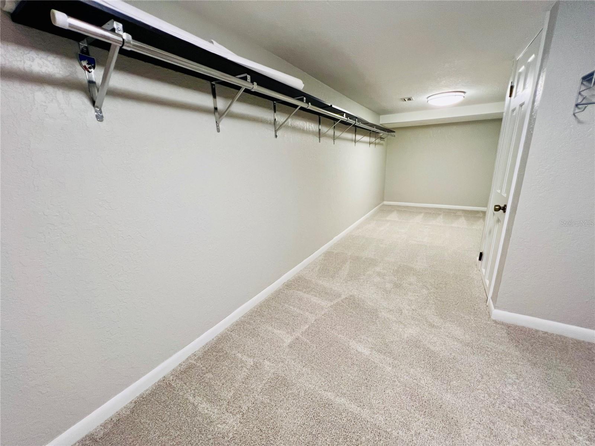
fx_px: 223
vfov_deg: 89.9
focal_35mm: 13
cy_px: 223
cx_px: 298
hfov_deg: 106.2
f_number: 1.8
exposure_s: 1/60
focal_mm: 1.57
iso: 200
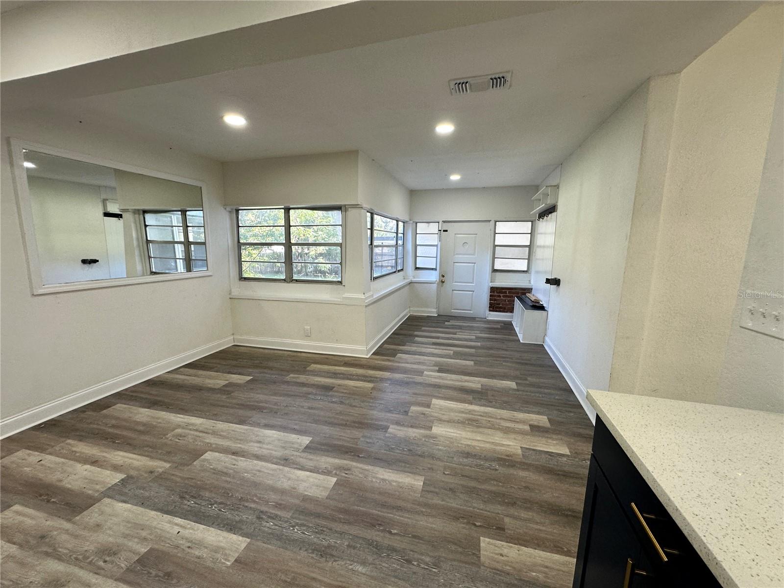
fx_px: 317
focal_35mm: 14
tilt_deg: -8.9
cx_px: 392
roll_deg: -0.6
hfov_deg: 102.1
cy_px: 294
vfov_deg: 85.7
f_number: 2.2
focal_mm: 2.22
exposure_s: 1/120
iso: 125
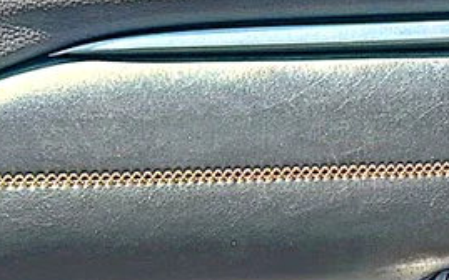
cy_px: 382
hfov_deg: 19.1
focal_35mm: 105
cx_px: 482
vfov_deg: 12.0
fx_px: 1285
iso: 80
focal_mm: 6.86
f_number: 1.78
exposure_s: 1/509
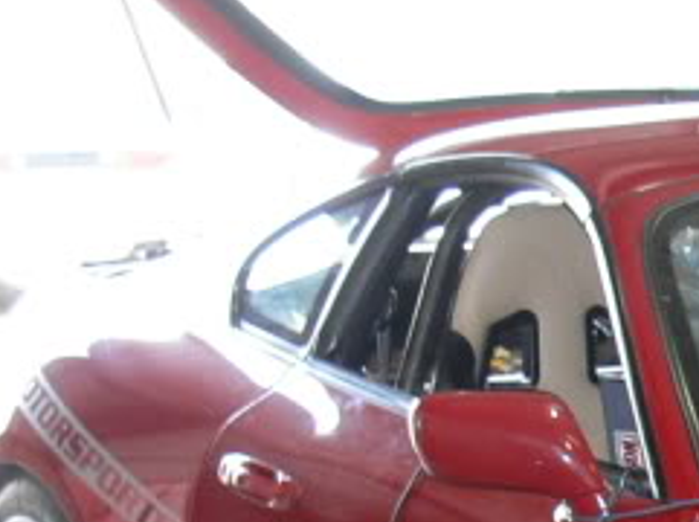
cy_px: 684
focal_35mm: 149
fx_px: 3004
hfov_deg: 12.1
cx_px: 1294
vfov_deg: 9.7
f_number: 2.8
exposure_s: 1/30
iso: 125
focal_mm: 7.4
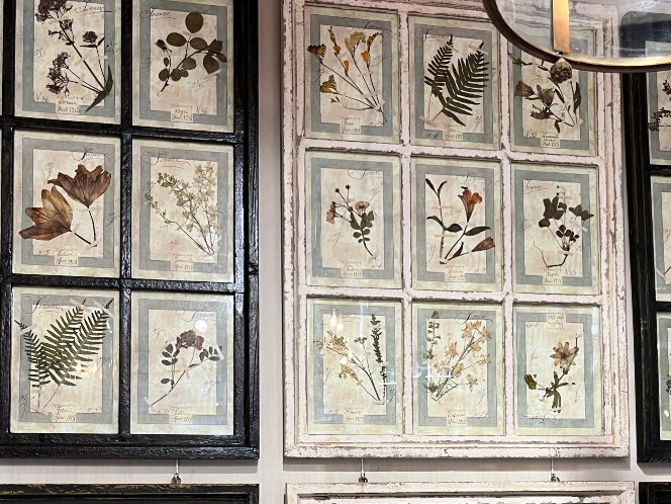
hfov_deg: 40.3
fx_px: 911
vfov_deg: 29.7
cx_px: 388
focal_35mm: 47
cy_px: 448
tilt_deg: +4.7
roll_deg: +2.0
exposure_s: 1/50
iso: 64
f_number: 1.6
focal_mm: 5.1
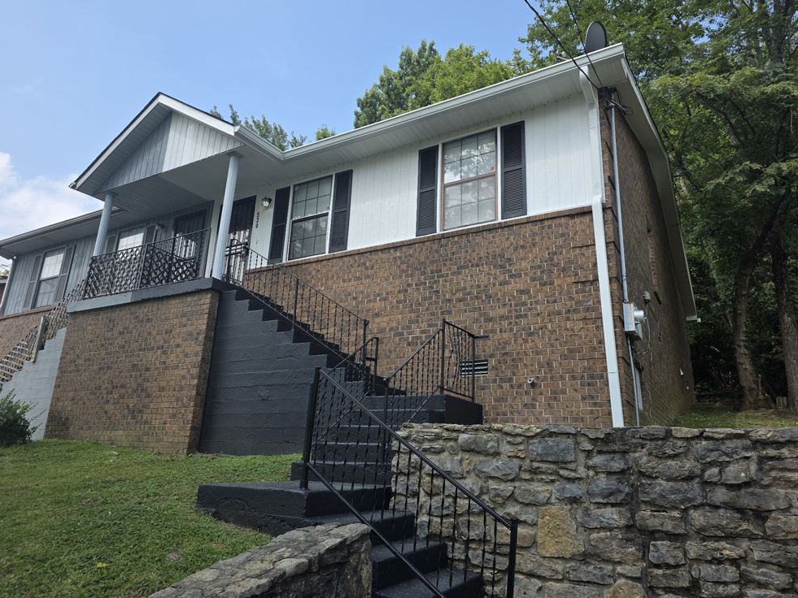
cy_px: 292
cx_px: 395
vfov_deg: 56.8
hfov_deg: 71.6
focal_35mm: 24
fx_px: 553
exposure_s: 1/2497
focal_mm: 6.3
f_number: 1.7
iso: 80
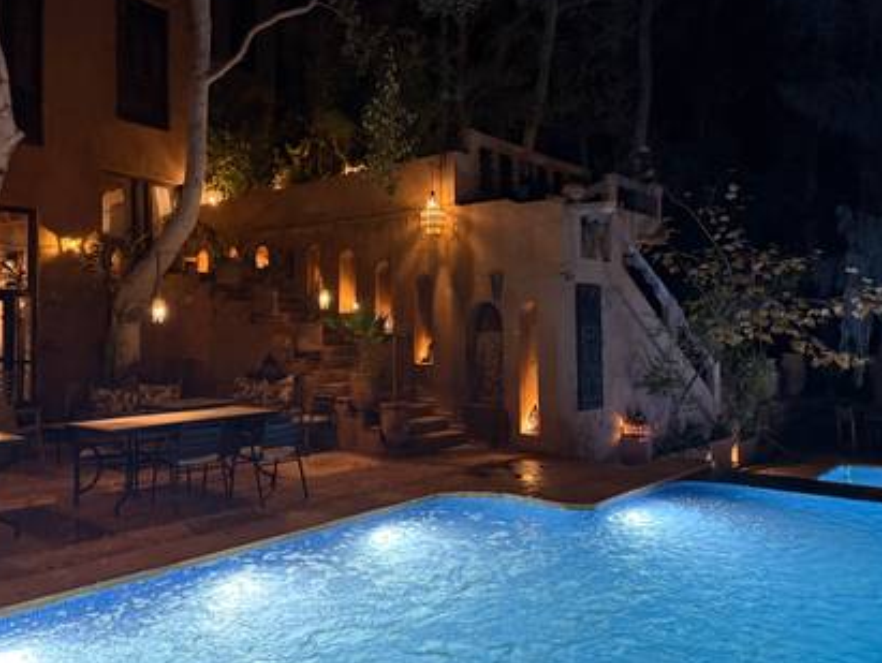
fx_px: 714
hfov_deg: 63.4
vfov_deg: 49.8
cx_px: 423
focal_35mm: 28
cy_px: 318
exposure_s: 1/33
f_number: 1.78
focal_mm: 6.76
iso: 800
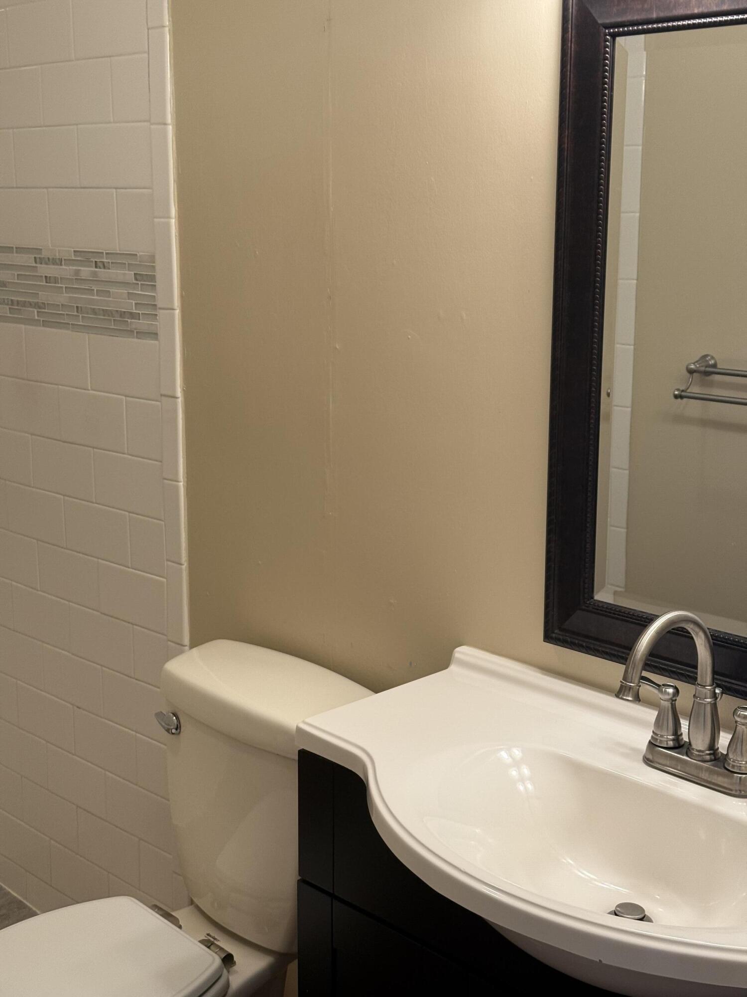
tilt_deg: -11.9
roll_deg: -1.3
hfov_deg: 30.3
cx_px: 374
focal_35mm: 48
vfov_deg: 39.7
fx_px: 1381
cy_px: 498
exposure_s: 1/60
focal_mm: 6.76
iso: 64
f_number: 1.78
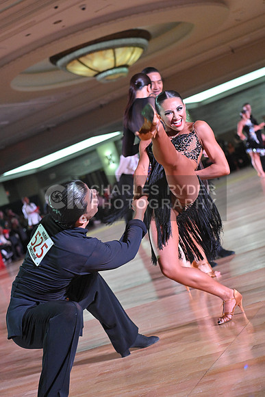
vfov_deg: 28.8
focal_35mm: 70
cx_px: 132
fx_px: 772
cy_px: 198
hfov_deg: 19.5
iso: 5000
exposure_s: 1/400
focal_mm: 70
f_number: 4
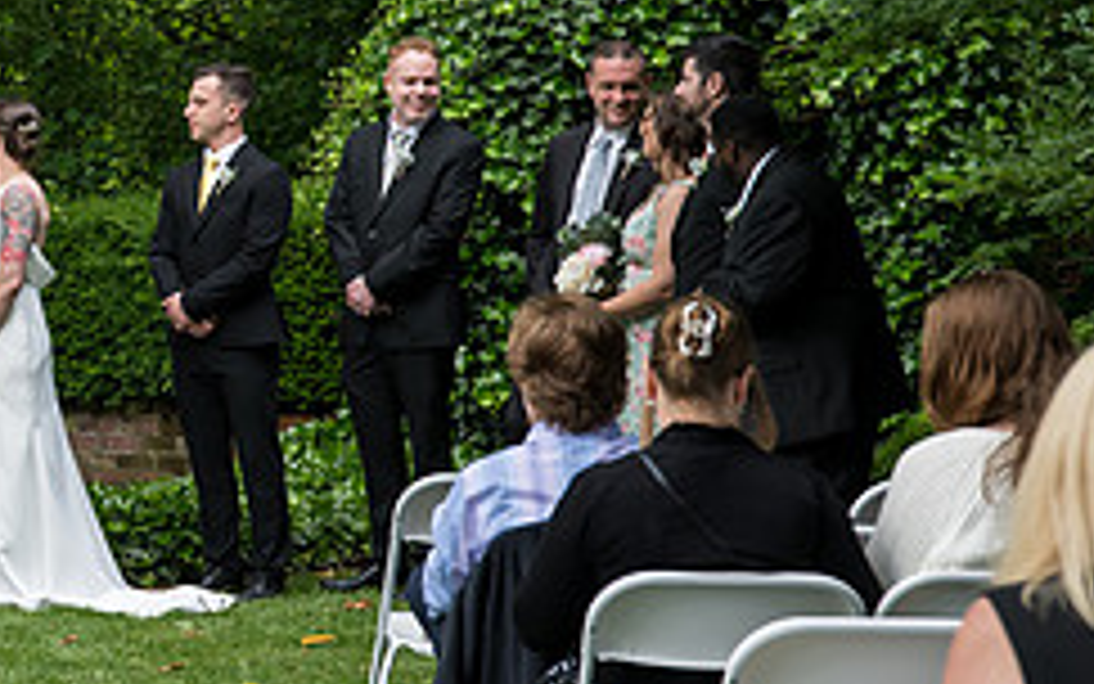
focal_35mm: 146
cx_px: -86
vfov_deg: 9.0
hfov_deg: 14.0
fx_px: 4354
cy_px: 259
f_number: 4
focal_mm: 60
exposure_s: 1/400
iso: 500
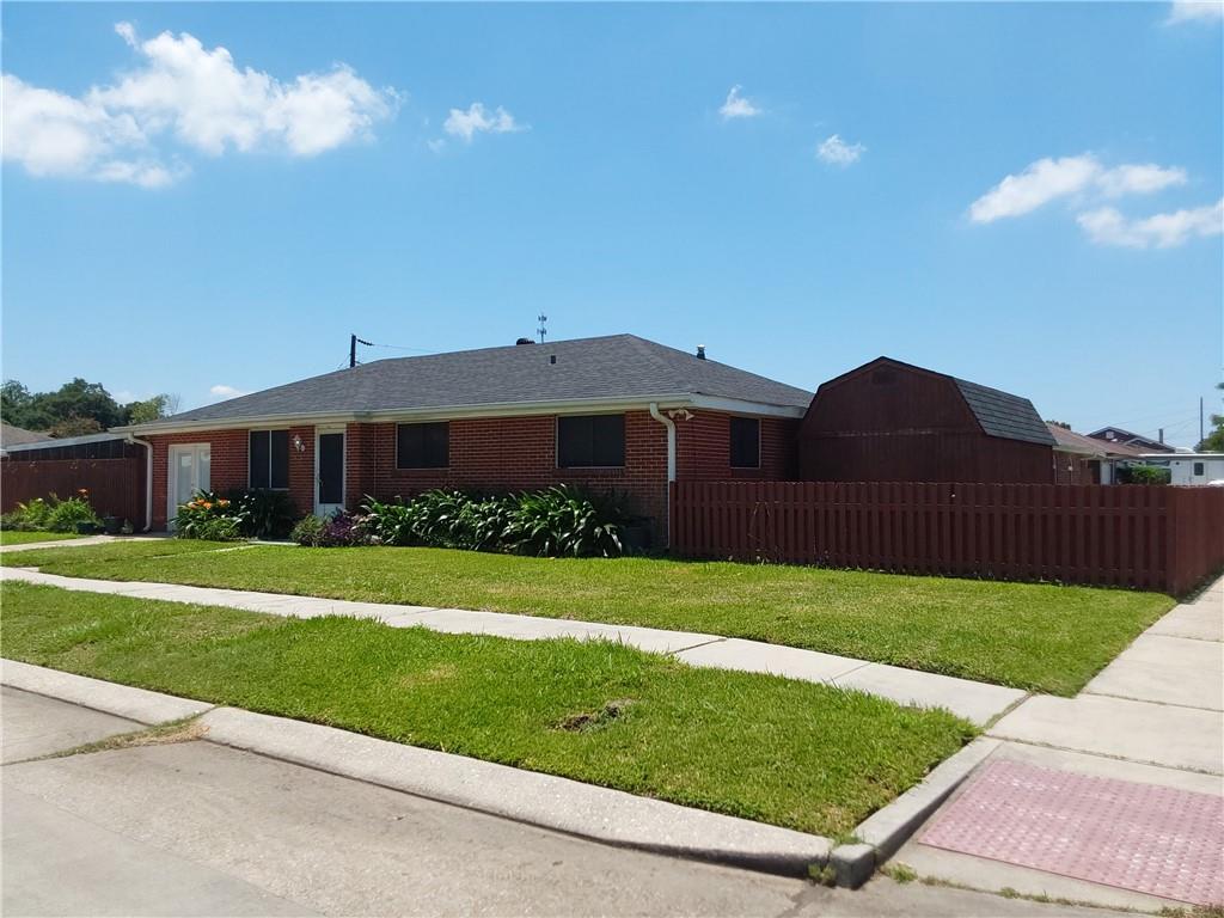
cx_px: 612
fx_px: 990
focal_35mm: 28
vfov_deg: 49.7
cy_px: 459
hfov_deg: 63.4
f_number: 1.9
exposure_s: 1/2382
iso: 50
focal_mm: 2.91
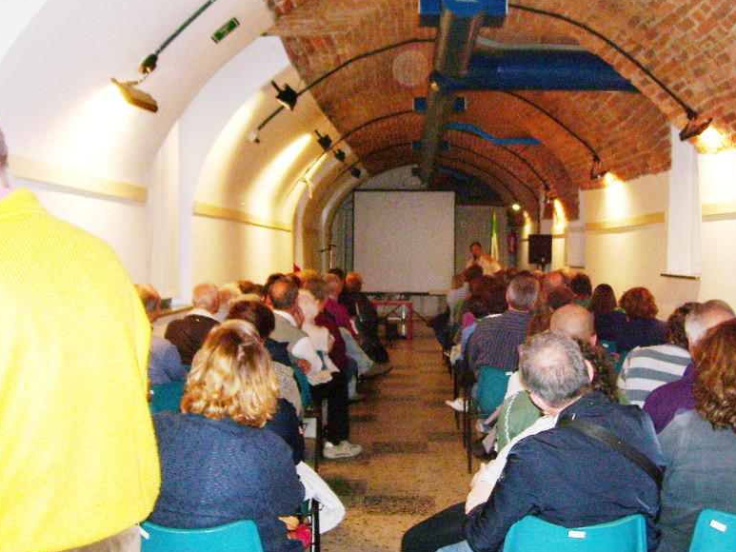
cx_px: 447
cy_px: 214
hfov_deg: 42.7
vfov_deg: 32.8
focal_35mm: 44
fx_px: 936
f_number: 2.7
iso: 80
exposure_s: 1/60
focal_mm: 5.6
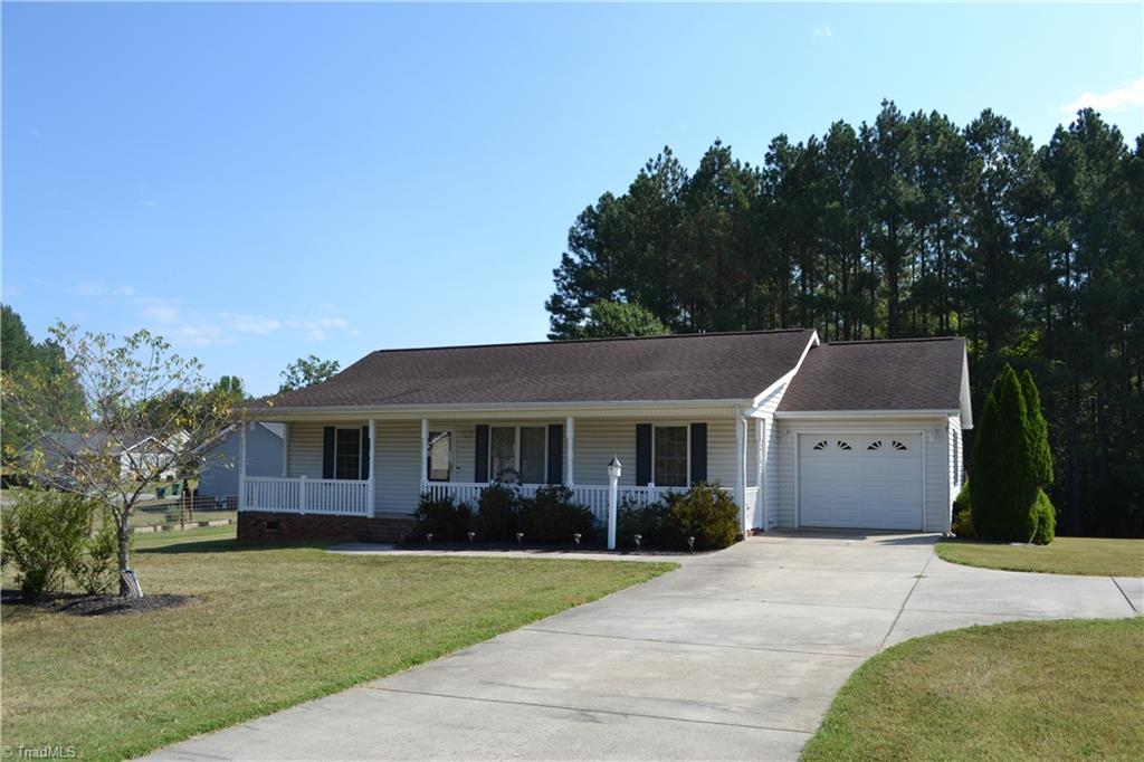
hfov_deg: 67.4
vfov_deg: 47.9
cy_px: 381
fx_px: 858
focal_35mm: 27
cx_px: 572
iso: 100
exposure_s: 1/200
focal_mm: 18
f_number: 7.1
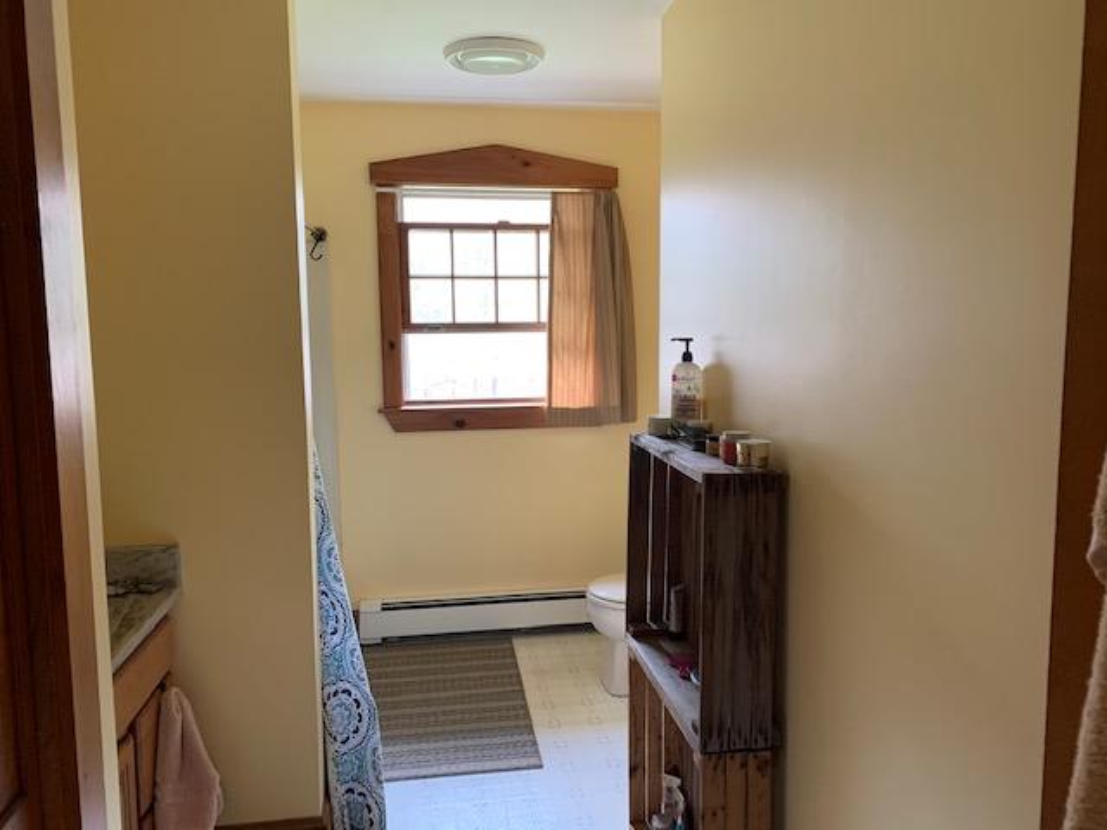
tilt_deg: -5.8
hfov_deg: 67.3
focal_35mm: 26
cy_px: 415
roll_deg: +0.6
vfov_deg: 53.1
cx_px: 554
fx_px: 831
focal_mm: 4.25
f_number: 1.8
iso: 250
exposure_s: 1/60
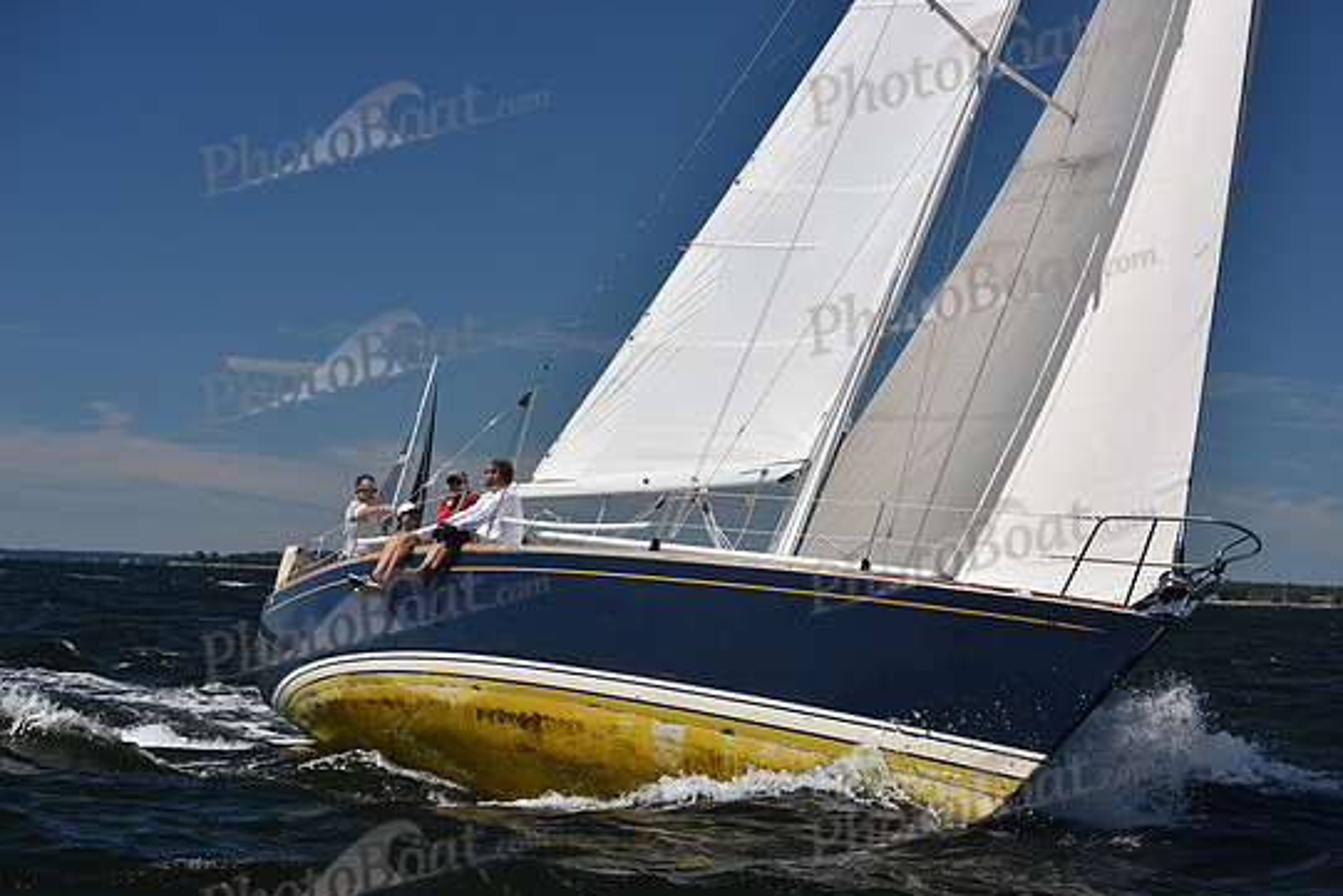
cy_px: 455
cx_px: 680
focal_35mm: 75
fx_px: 2798
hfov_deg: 27.0
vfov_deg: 18.2
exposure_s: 1/1000
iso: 200
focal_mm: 70
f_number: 5.6
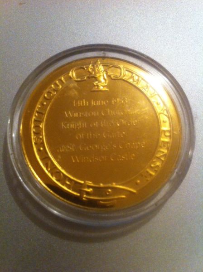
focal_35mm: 35
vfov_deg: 52.7
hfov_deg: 40.6
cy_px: 136
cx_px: 102
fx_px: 274
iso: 320
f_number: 2.8
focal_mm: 3.85
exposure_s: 1/17
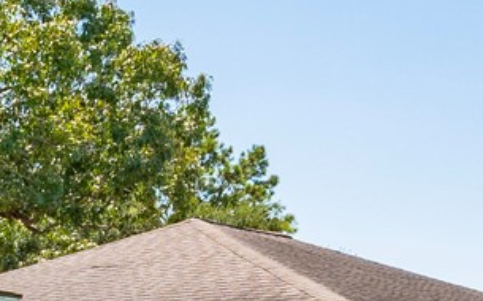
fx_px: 1433
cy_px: 426
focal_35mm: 109
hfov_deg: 17.8
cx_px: -163
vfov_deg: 11.6
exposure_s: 1/125
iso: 125
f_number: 13
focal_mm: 15
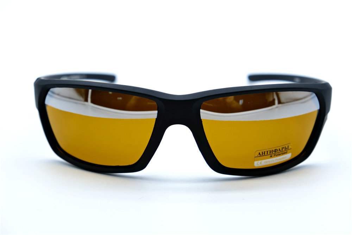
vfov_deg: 18.7
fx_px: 714
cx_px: 176
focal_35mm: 73
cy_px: 118
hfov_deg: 27.7
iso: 160
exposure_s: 1/120
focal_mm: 48.4
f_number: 5.6
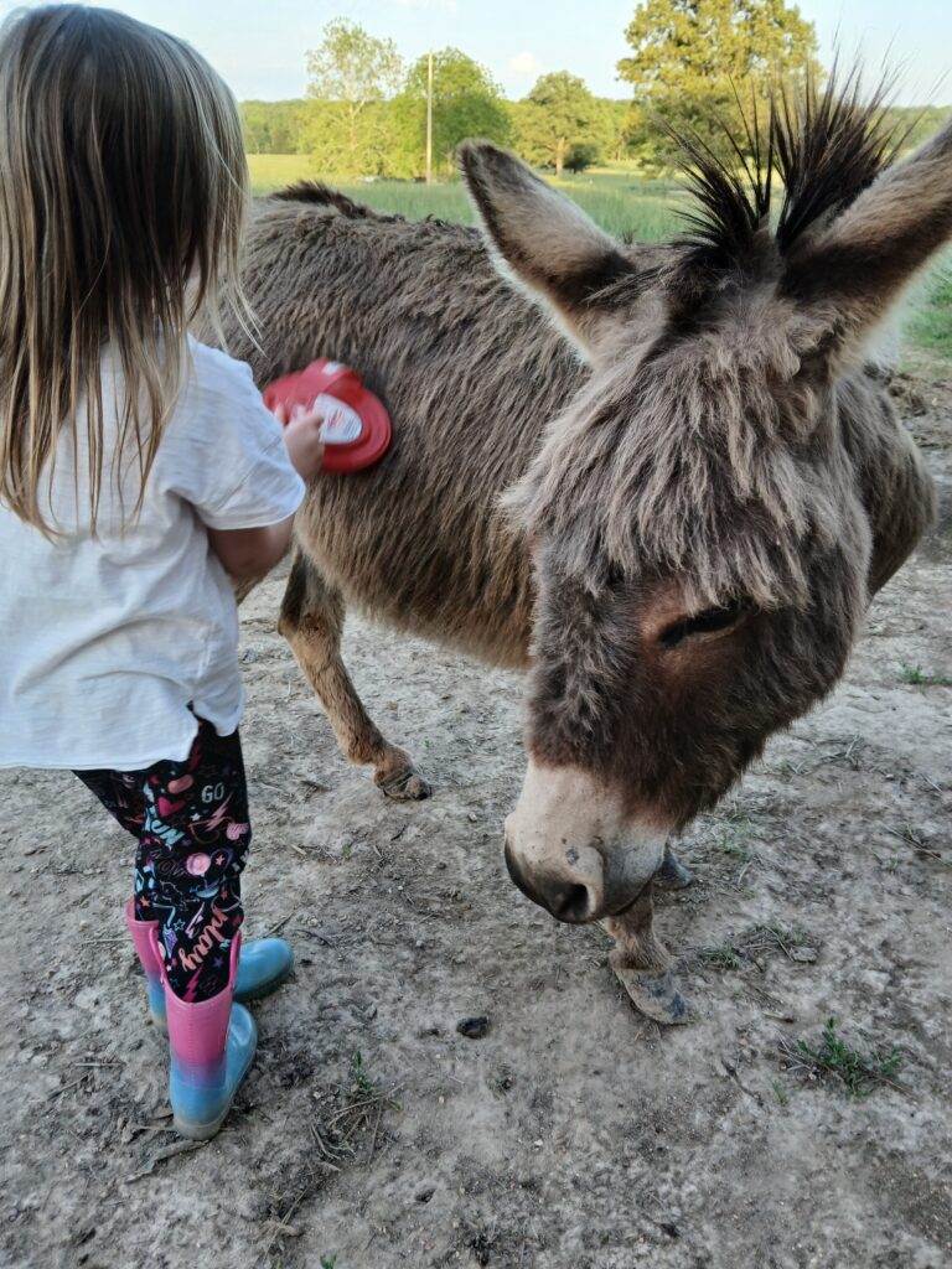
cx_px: 476
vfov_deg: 67.3
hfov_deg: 53.1
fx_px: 953
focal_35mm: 26
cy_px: 634
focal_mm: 3.98
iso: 25
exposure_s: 1/60
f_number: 1.8
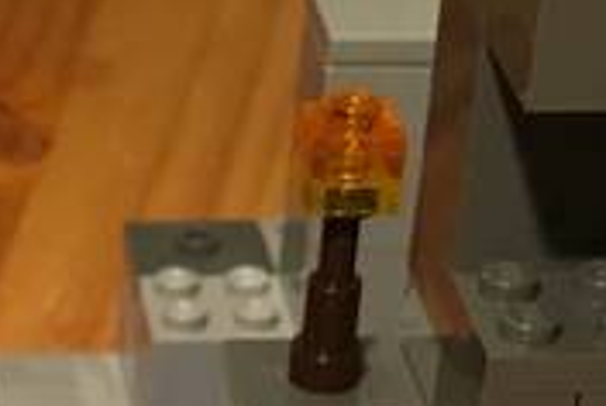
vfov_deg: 7.9
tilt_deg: -42.7
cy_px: 1147
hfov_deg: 13.2
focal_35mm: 154
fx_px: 2597
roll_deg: -2.3
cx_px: 48
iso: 125
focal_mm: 4.15
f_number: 2.2
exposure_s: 1/33
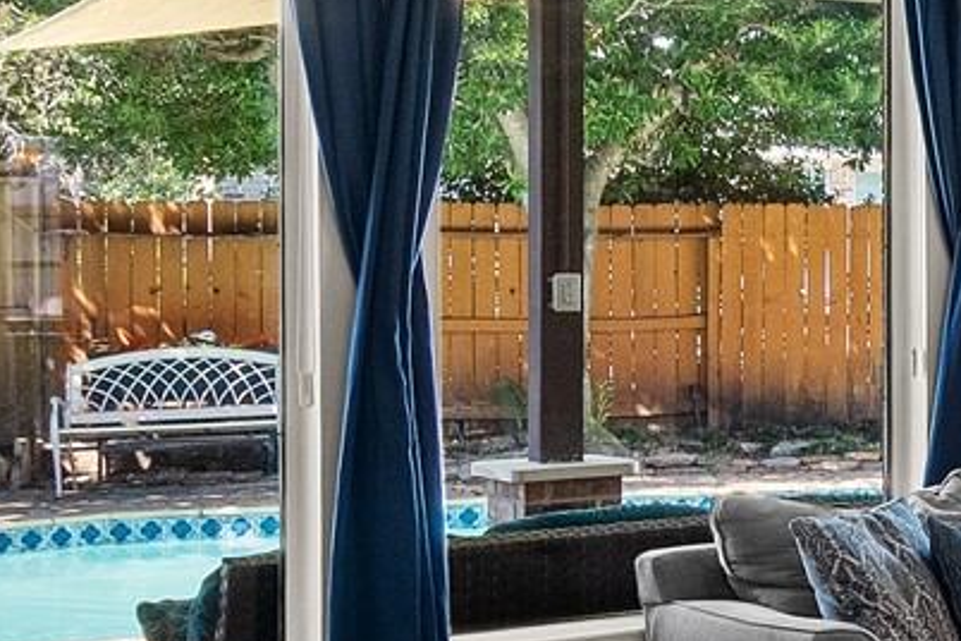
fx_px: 2162
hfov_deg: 20.8
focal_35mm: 81
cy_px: 222
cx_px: 1499
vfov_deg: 16.8
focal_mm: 10
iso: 320
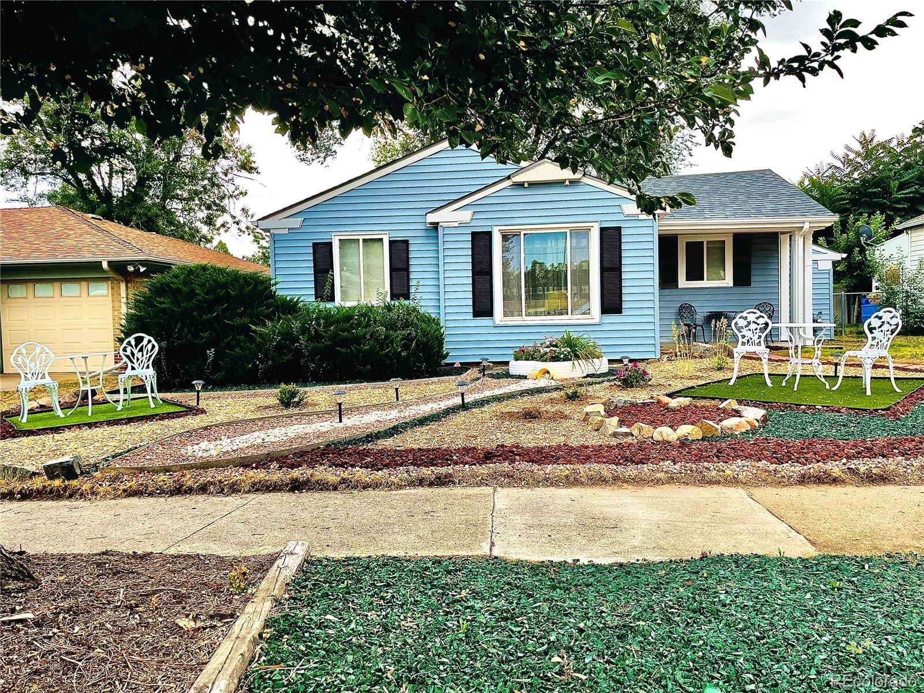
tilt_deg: -0.8
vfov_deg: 53.1
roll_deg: +1.0
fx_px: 694
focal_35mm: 26
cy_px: 346
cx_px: 462
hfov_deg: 67.3
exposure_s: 1/121
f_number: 1.6
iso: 40
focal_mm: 4.2
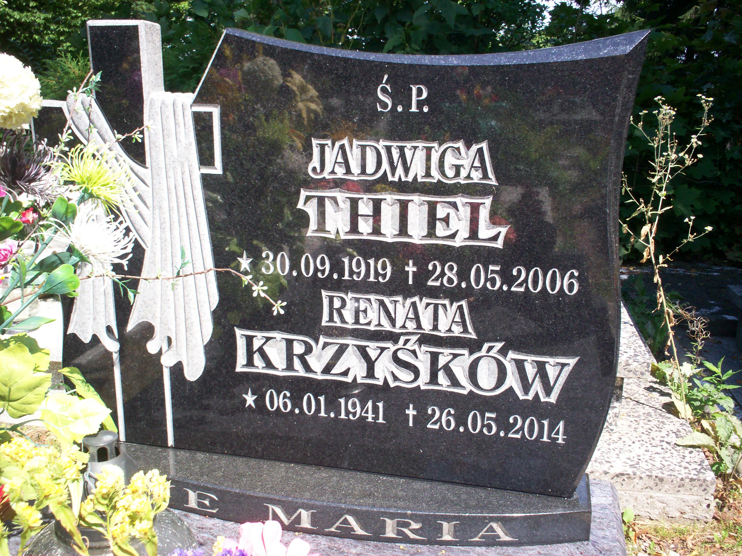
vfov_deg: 39.7
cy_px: 278
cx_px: 371
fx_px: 772
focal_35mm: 36
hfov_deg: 51.4
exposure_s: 1/156
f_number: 4.5
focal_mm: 6
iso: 100
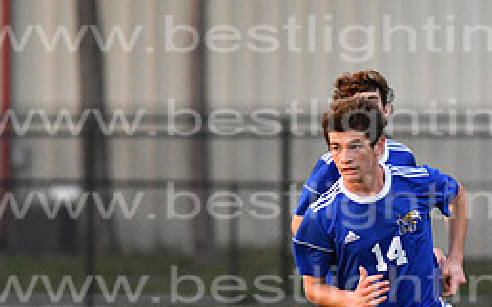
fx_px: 13818
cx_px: 421
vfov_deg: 1.3
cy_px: 331
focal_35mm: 1031
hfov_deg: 2.0
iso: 3200
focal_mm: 300
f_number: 4.5
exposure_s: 1/1000
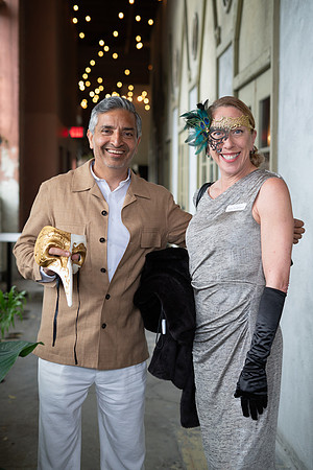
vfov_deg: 39.6
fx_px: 652
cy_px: 235
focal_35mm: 50
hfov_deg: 27.0
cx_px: 156
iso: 400
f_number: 2.8
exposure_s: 1/100
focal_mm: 50
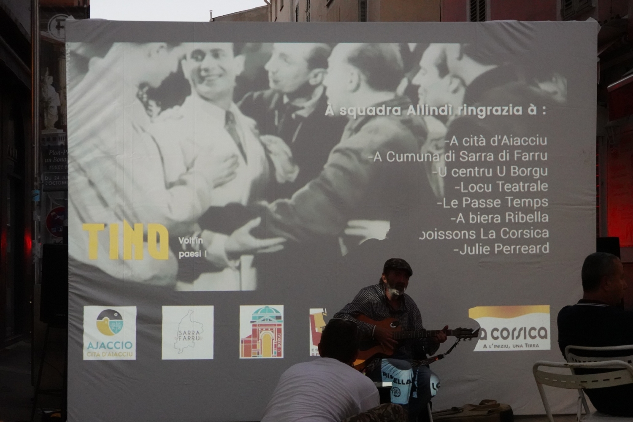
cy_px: 211
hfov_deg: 28.8
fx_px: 1231
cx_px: 316
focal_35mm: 70
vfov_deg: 19.5
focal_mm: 25.85
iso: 3200
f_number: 4
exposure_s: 1/80
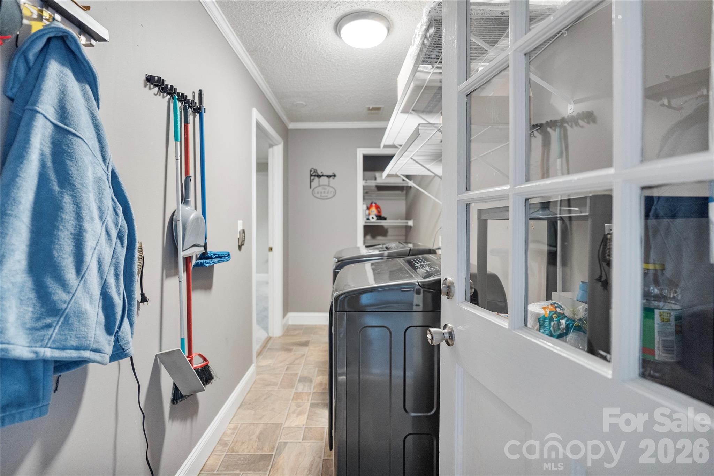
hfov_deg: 96.7
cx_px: 357
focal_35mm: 16
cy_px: 238
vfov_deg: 73.7
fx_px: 317
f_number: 1.8
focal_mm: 16
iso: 1250
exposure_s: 1/30
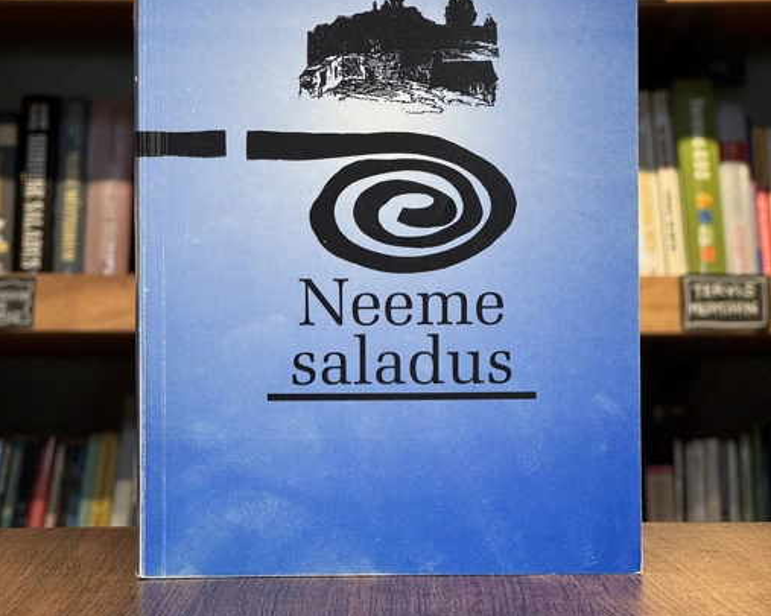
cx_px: 384
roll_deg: -1.0
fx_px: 2303
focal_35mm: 101
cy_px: 229
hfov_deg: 19.0
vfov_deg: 15.2
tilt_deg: -0.4
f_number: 2.8
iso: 250
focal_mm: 9
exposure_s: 1/85
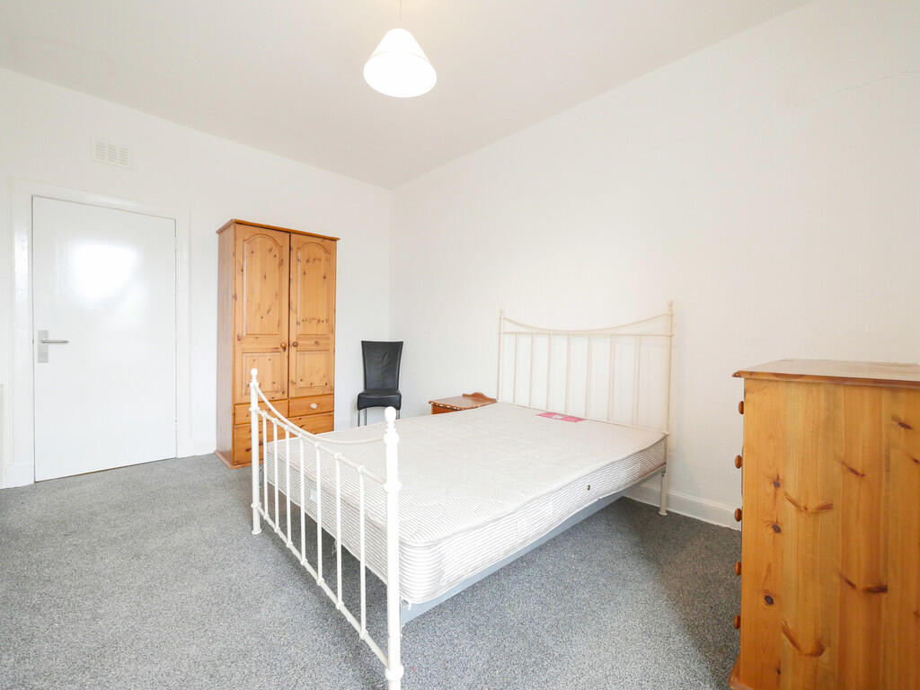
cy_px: 345
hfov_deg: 102.1
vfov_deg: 85.7
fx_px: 372
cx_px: 460
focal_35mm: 14
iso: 1600
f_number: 4
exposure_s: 1/60
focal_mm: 7
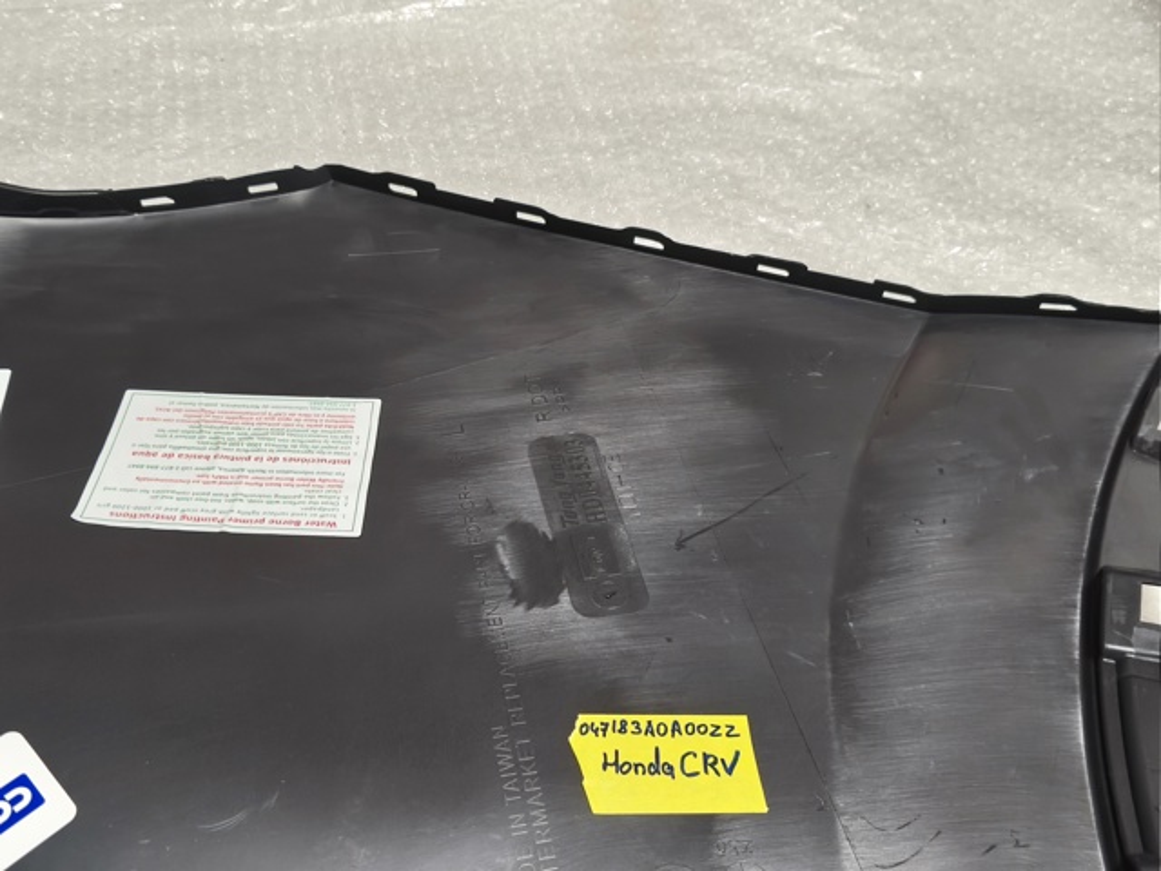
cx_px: 580
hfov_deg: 52.6
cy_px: 436
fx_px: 1174
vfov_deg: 40.7
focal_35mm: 35
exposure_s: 1/33.3
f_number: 1.7
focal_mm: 5.35
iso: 500
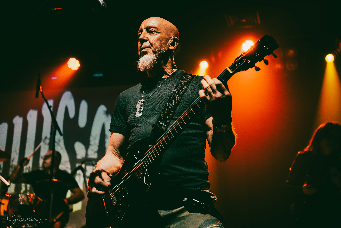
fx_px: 445
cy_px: 114
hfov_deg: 41.9
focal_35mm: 47
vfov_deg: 28.6
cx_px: 170
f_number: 2.8
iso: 3200
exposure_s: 1/400
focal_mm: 47
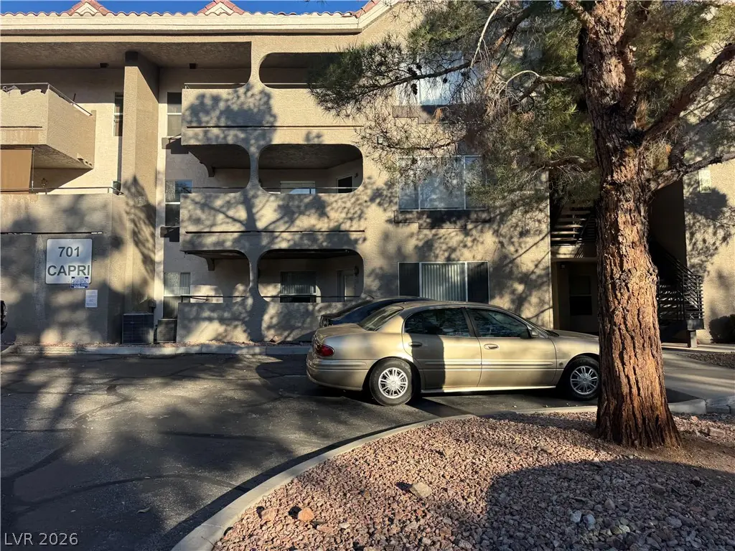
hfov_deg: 71.6
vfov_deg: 56.8
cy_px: 276
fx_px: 510
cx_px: 368
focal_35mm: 24
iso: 80
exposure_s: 1/1524
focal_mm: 6.76
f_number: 1.78
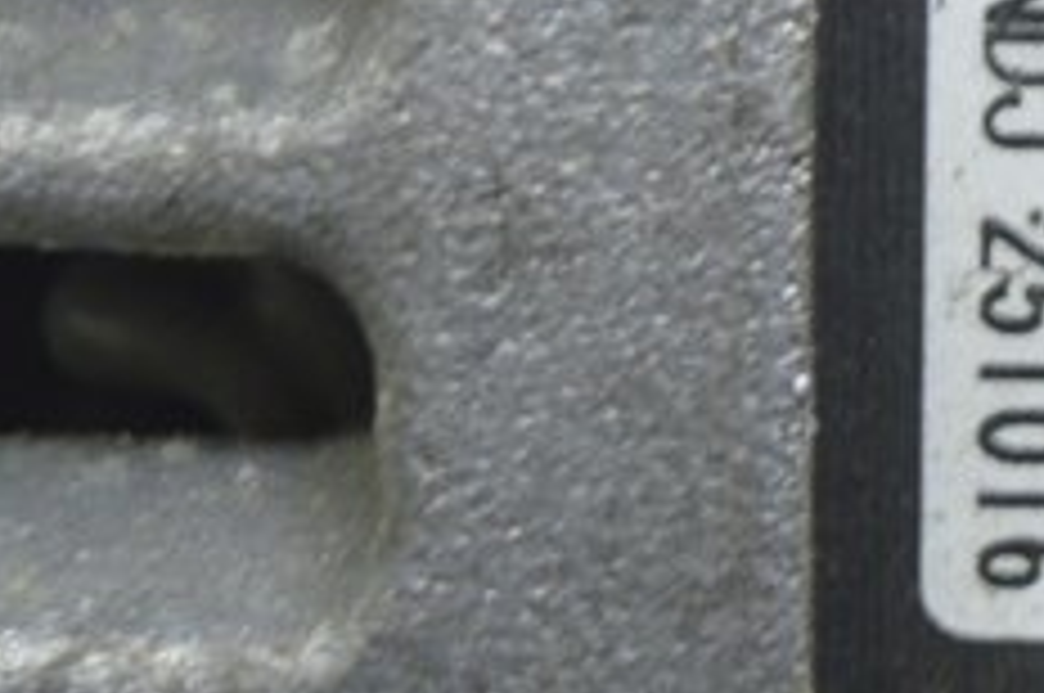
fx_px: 10547
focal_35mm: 364
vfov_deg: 3.7
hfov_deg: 5.6
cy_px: -326
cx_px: 1354
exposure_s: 1/20
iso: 400
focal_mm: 55
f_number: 5.6
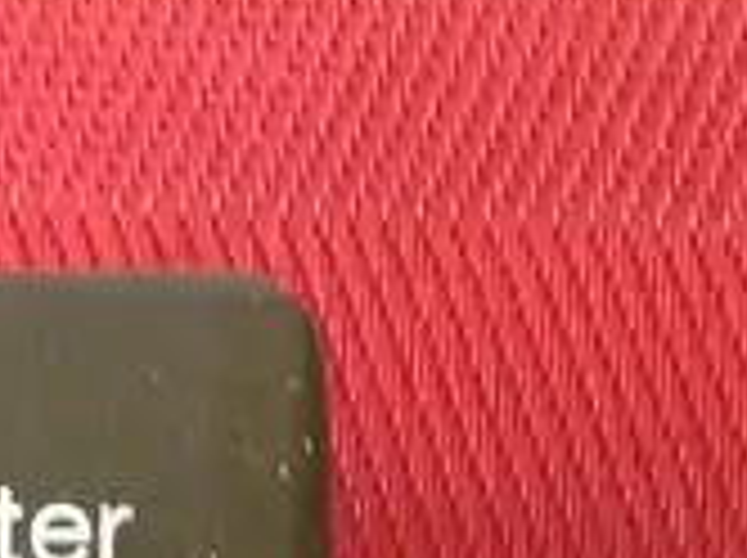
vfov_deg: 6.4
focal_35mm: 211
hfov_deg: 9.0
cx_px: -580
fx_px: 4547
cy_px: 1647
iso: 100
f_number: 2.4
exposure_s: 1/15
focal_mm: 4.28
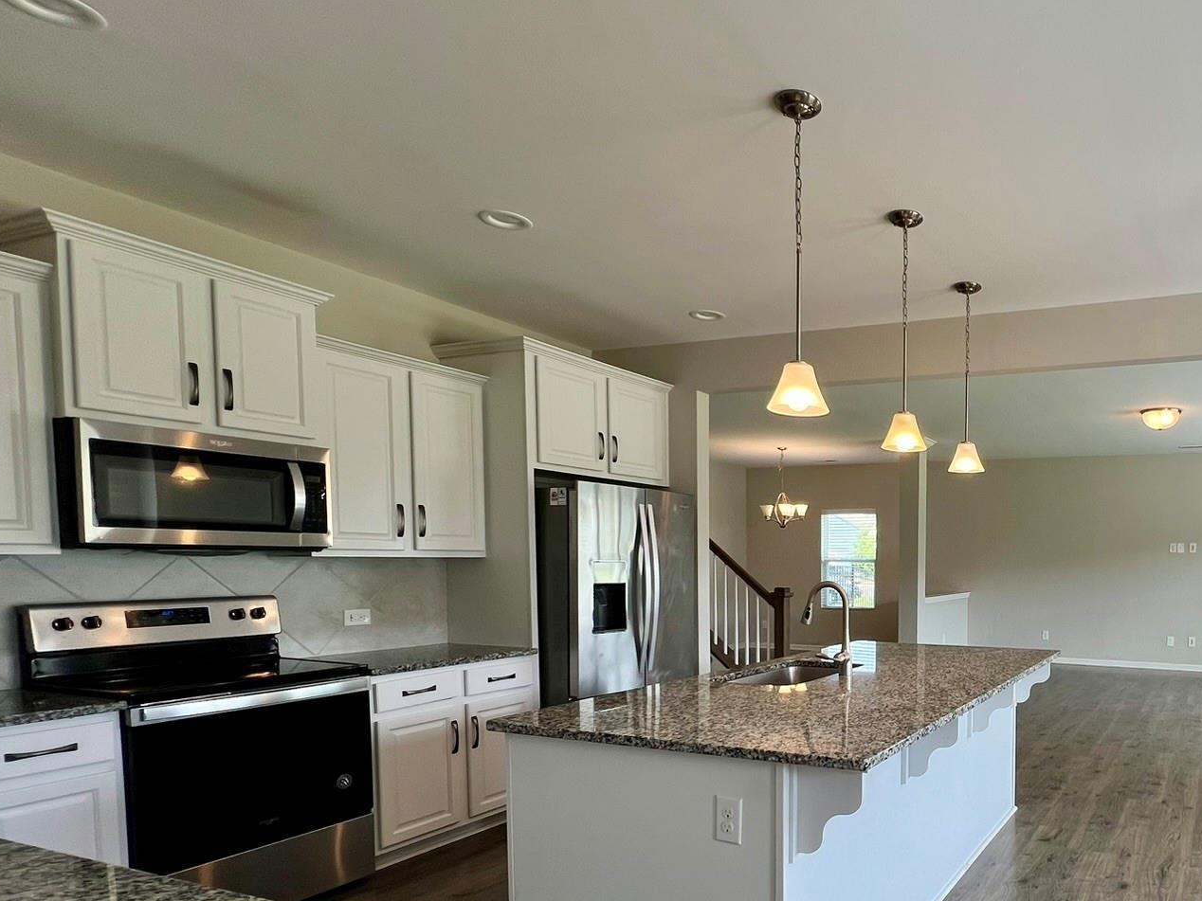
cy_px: 605
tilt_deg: -4.5
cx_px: 956
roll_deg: -0.5
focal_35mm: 21
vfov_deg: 61.8
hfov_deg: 71.3
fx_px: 729
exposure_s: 1/120
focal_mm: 1.57
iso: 50
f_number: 1.8
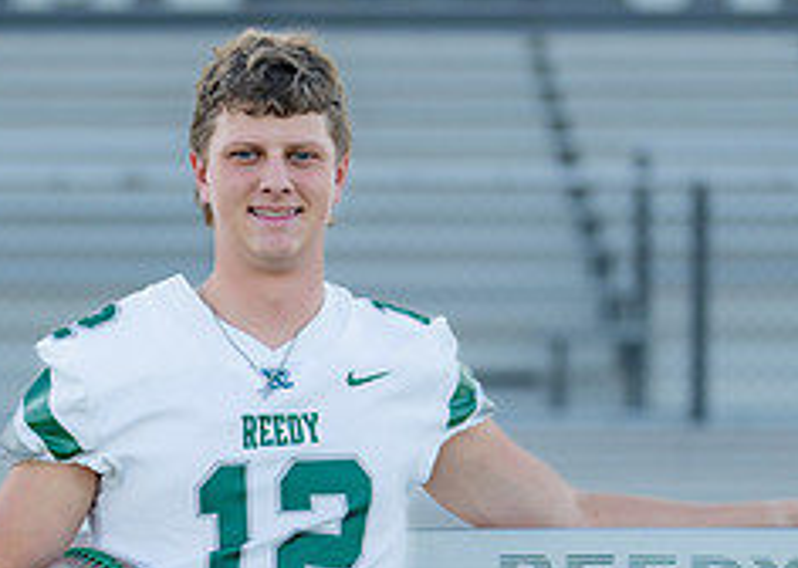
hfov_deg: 14.3
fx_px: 3169
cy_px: 454
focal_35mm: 140
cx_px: 284
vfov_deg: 10.2
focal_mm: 50
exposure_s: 1/2000
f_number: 1.2
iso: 100
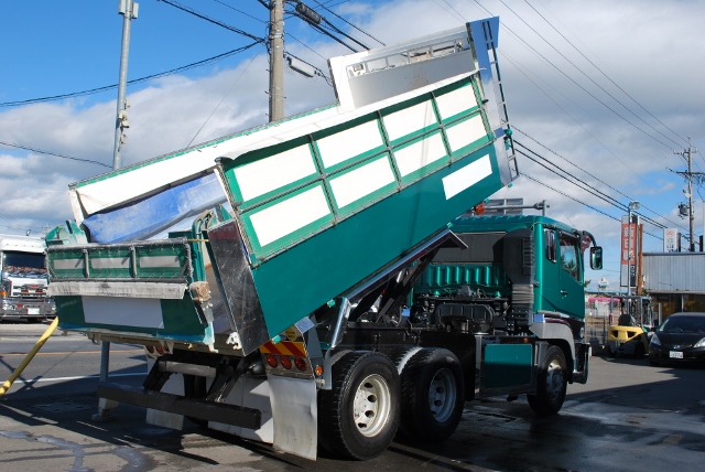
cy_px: 236
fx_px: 706
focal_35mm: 36
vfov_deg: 36.9
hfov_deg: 53.1
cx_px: 352
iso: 100
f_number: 8
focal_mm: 24
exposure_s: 1/250
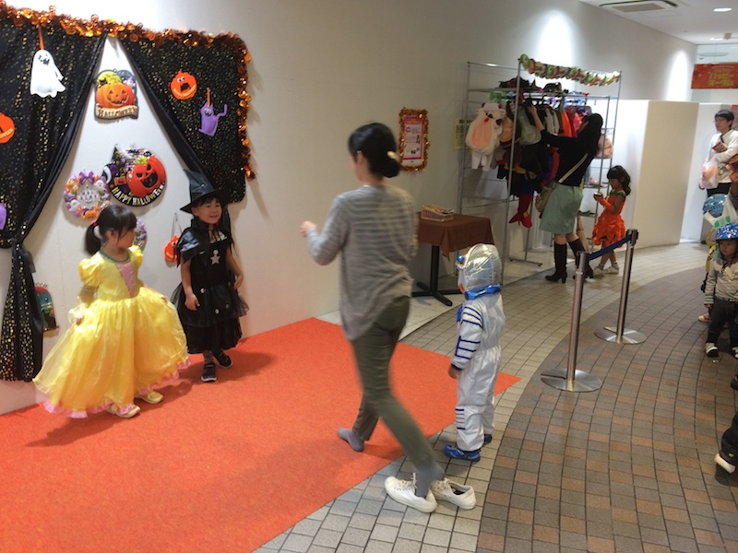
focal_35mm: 29
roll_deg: -1.0
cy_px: 276
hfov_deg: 61.7
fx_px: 618
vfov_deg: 48.2
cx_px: 369
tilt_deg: -12.6
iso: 80
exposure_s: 1/30
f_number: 2.2
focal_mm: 4.15
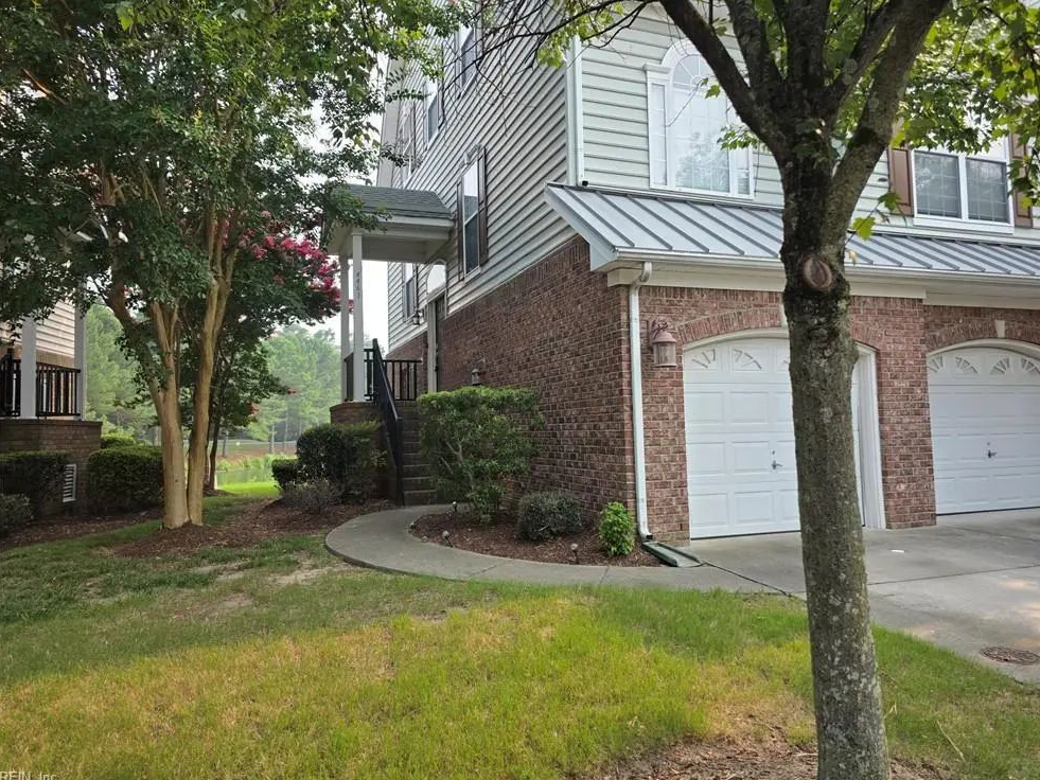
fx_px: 721
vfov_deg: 56.8
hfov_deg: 71.6
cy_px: 380
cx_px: 540
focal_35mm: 24
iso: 80
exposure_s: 1/1376
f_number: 1.7
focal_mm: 6.3
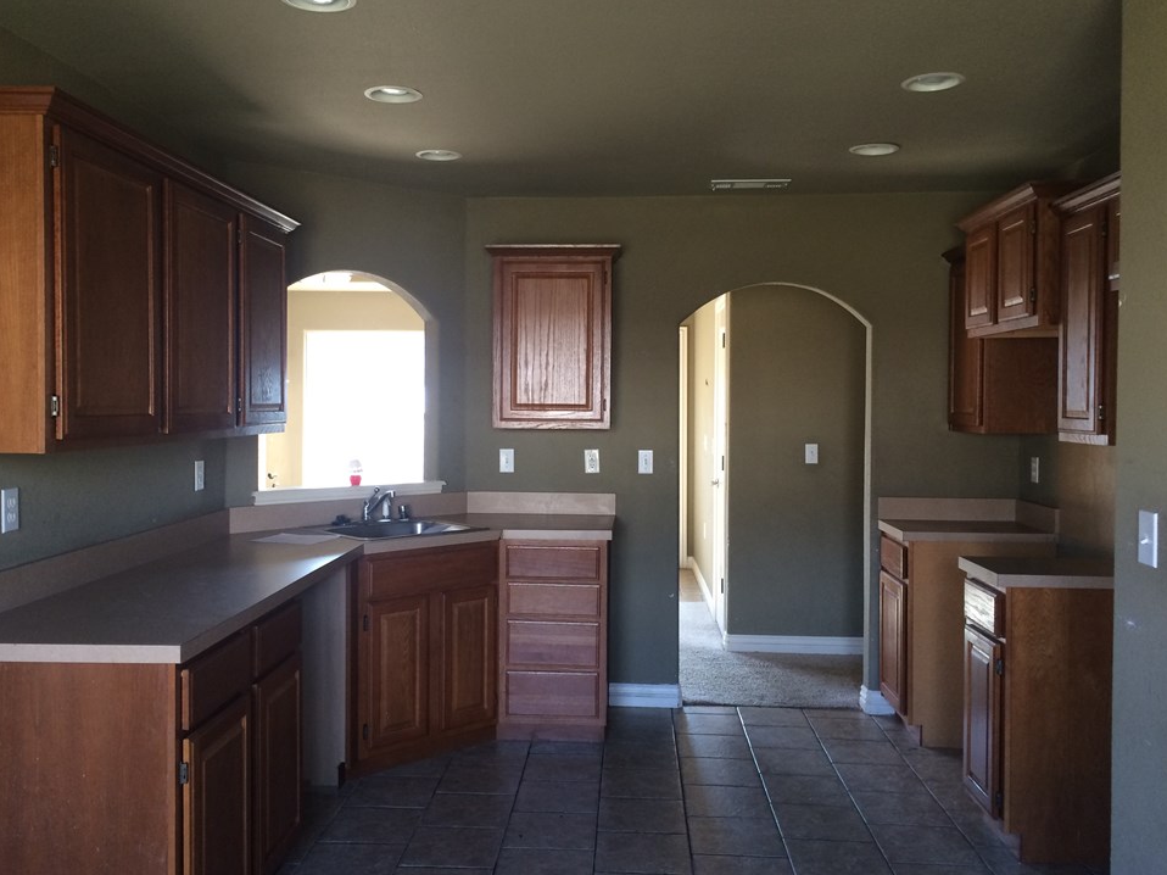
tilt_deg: -1.6
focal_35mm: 31
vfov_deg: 45.4
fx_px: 1045
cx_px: 558
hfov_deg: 58.3
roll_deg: +0.7
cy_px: 427
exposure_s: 1/30
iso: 50
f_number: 2.2
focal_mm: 4.15
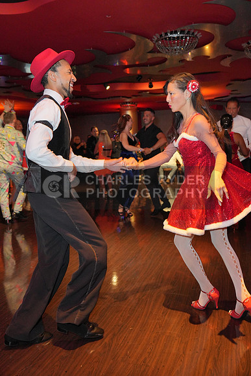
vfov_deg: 58.7
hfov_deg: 41.1
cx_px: 126
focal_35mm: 32
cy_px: 188
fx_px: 334
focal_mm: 32
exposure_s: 1/125
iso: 4000
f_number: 4
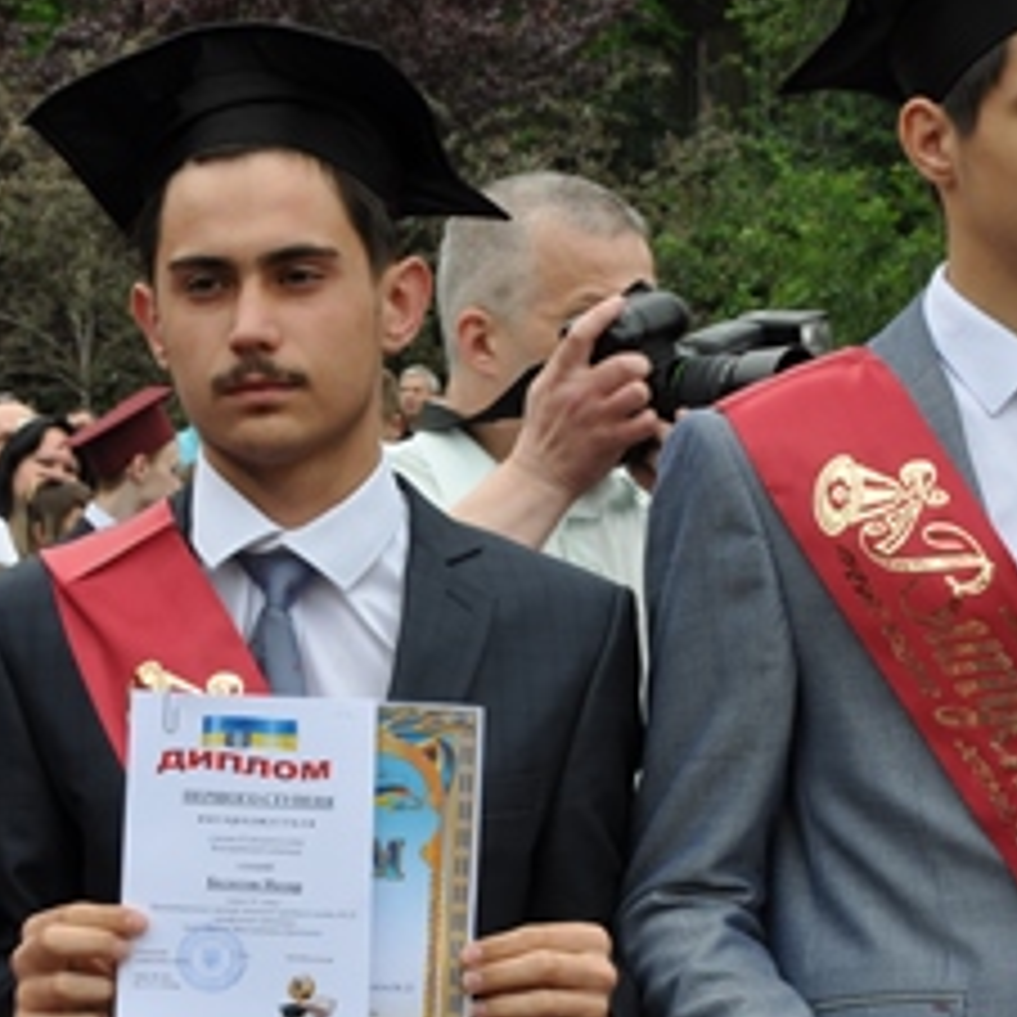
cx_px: 468
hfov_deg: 15.2
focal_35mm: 115
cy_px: 668
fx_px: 3822
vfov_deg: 15.1
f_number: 10
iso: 200
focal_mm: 34
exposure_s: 1/100
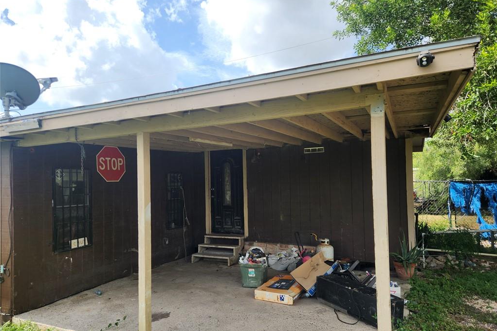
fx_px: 331
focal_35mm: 24
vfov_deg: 53.0
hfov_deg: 73.8
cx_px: 249
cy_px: 182
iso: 20
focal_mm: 5.4
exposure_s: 1/777
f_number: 1.8
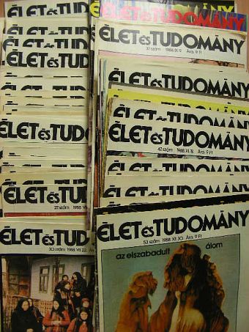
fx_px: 364
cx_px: 124
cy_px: 166
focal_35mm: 38
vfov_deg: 49.0
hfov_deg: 37.7
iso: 100
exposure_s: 1/40.6
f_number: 3.5
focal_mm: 6.3
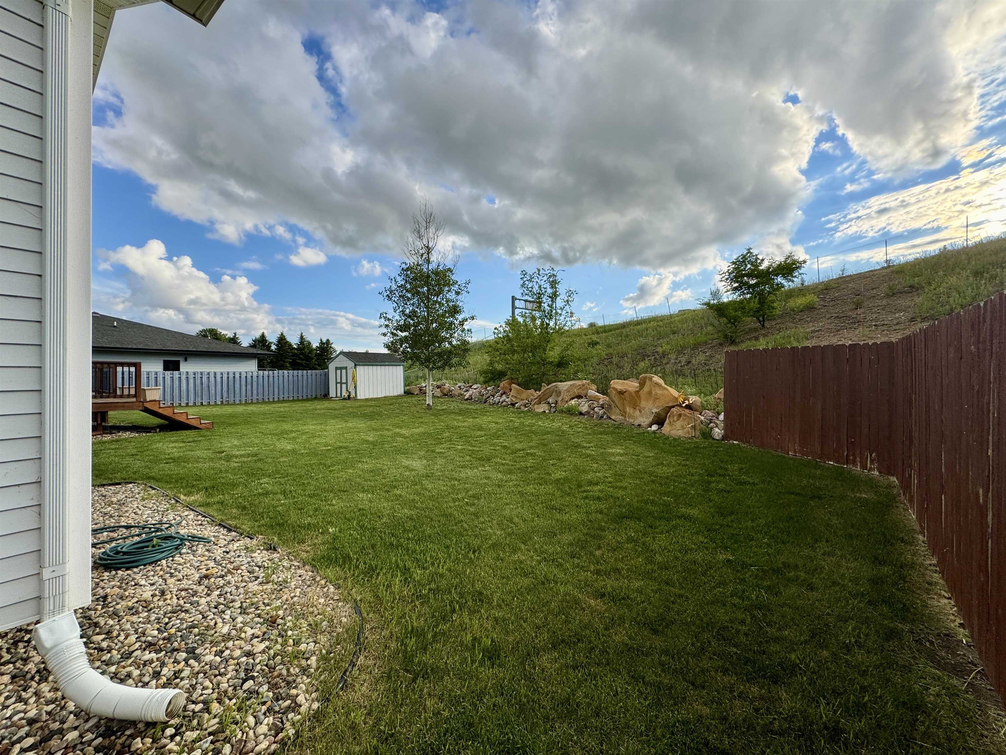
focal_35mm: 14
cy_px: 378
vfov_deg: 85.7
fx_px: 407
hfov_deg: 102.1
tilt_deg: -0.2
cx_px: 503
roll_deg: -0.6
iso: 50
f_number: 2.2
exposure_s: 1/1160
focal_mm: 2.22
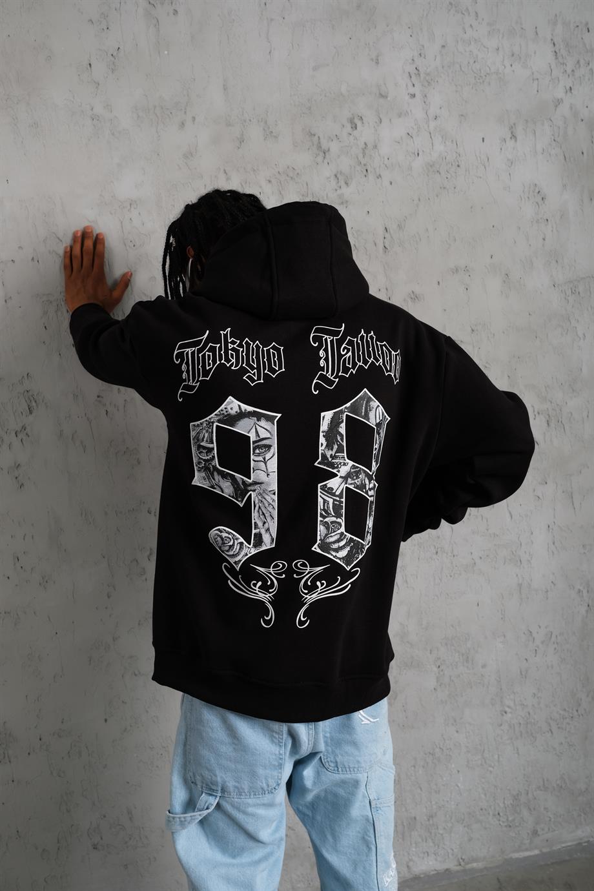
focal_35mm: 35
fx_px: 866
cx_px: 297
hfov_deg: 37.9
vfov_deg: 54.4
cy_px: 446
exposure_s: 1/160
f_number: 5
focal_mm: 23
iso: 160
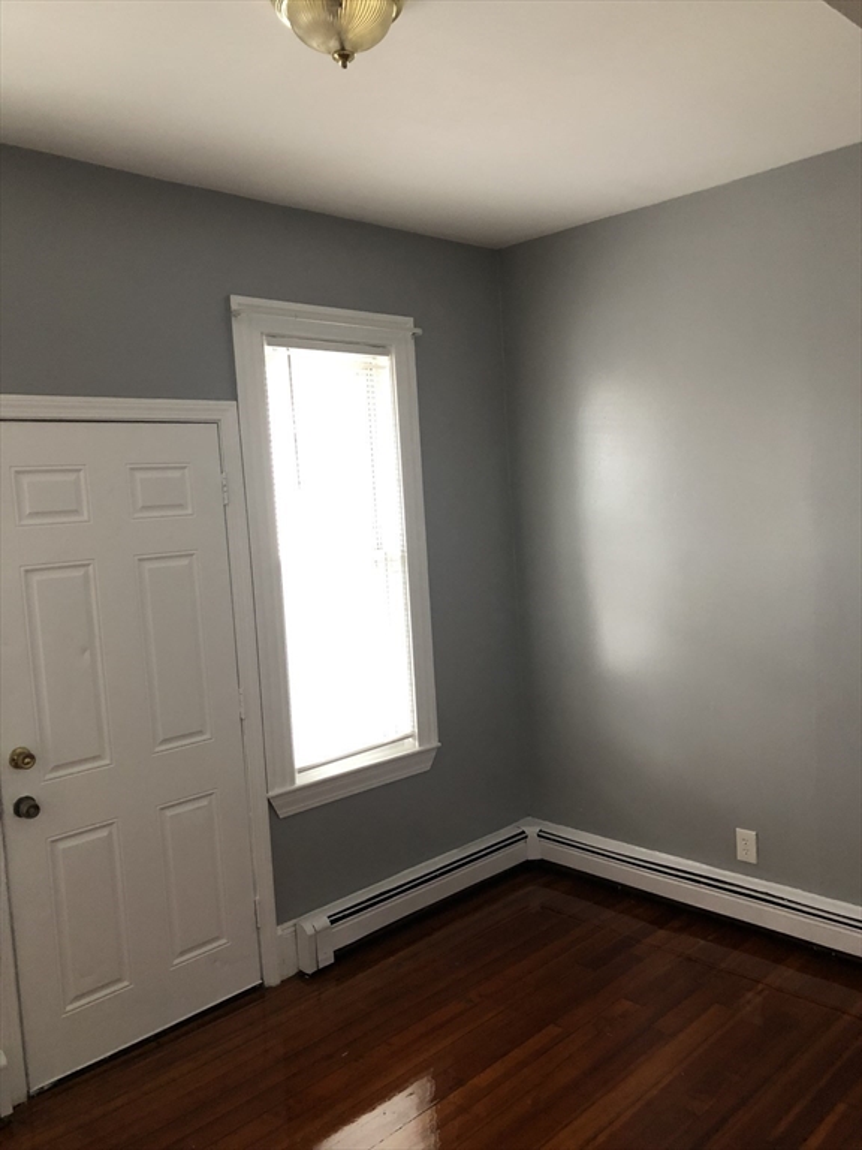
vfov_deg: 63.4
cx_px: 431
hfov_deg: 49.7
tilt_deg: -4.6
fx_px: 930
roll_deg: +3.4
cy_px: 575
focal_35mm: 28
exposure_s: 1/15
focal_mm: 4
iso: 100
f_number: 1.8
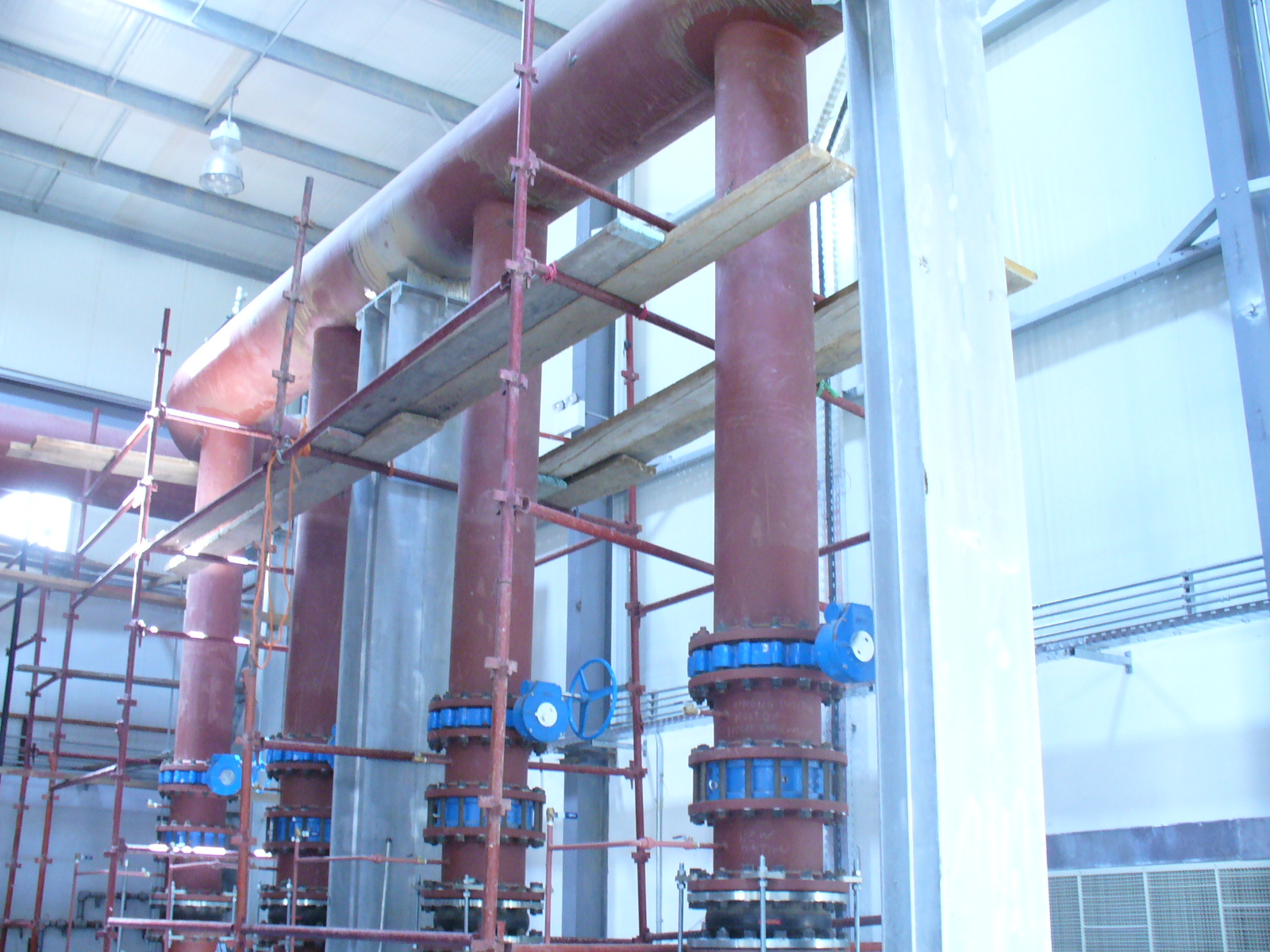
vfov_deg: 38.7
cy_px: 476
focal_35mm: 37
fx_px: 1357
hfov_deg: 50.1
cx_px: 635
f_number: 2.8
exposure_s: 1/13
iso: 200
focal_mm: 6.1
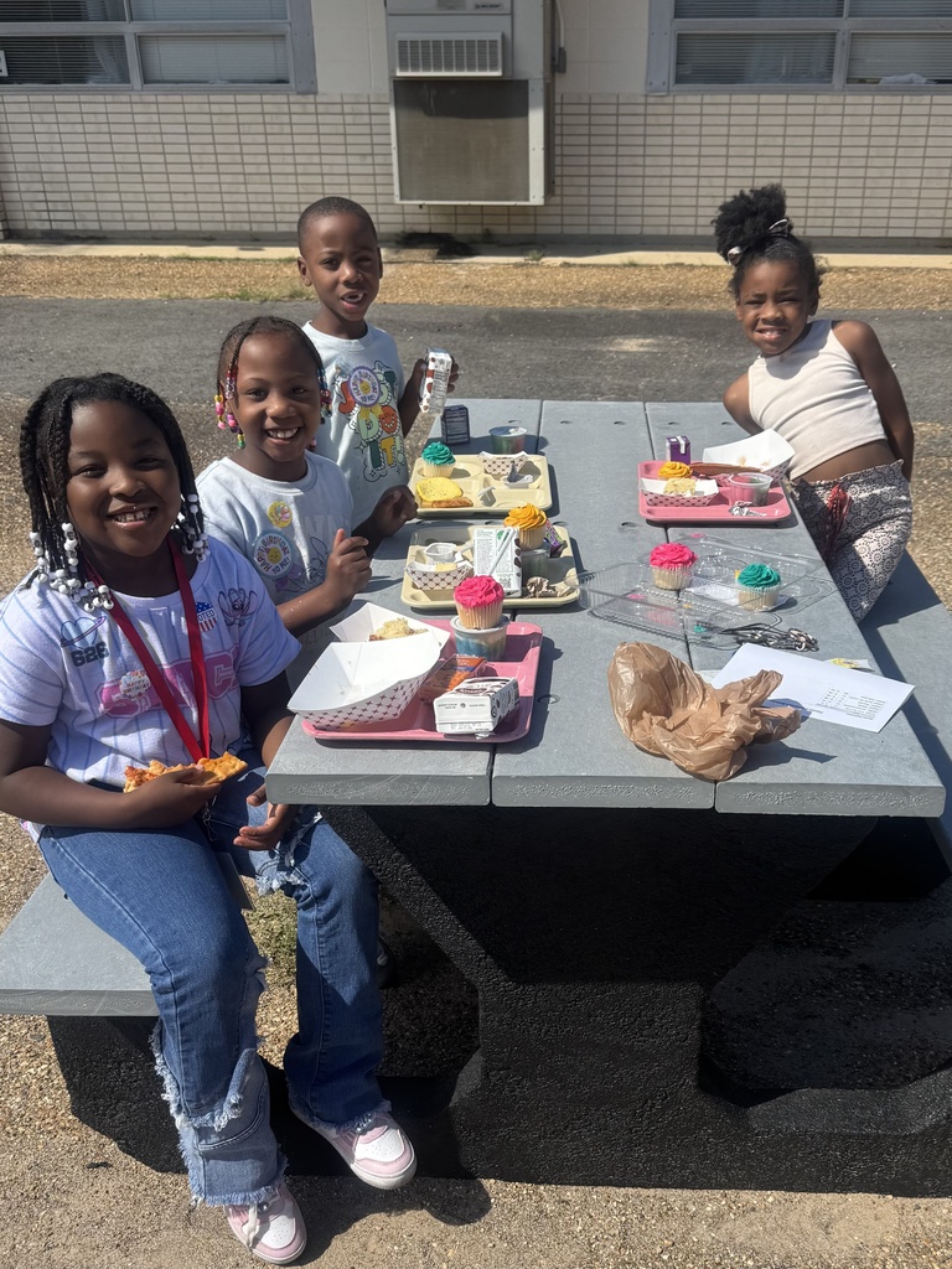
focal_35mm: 24
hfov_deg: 56.8
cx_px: 476
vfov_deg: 71.6
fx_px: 880
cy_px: 634
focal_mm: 6.76
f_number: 1.78
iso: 80
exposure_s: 1/3413
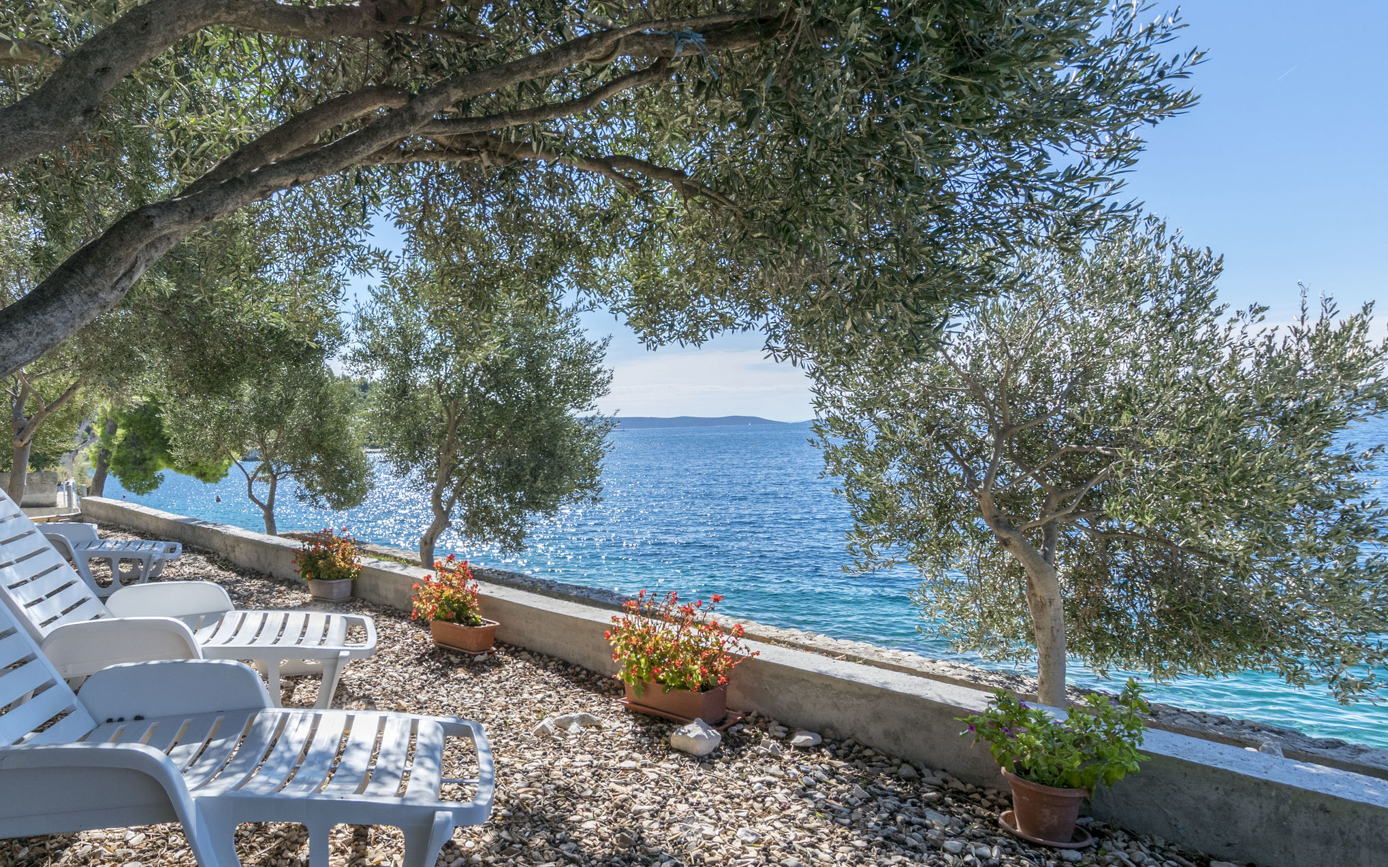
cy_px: 455
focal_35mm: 21
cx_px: 502
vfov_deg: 57.3
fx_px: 794
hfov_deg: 80.4
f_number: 8
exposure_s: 1/320
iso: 100
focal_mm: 10
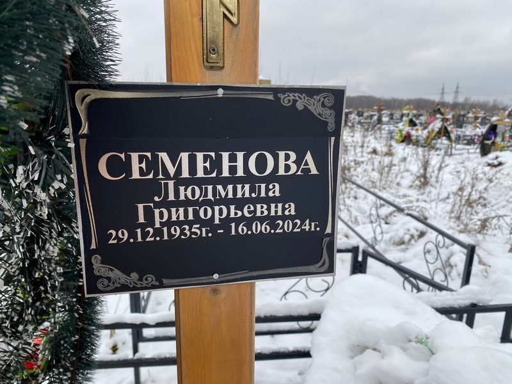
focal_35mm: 26
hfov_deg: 67.3
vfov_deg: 53.1
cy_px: 192
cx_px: 256
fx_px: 385
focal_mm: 4.25
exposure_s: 1/146
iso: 32
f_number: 1.8
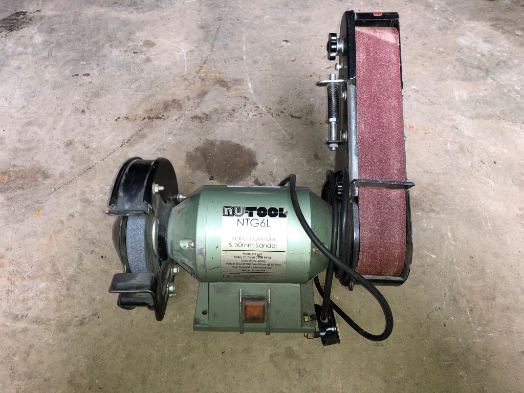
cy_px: 196
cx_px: 262
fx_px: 424
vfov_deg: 49.7
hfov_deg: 63.4
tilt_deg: -46.9
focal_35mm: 28
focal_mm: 4
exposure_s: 1/19
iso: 32
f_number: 1.8
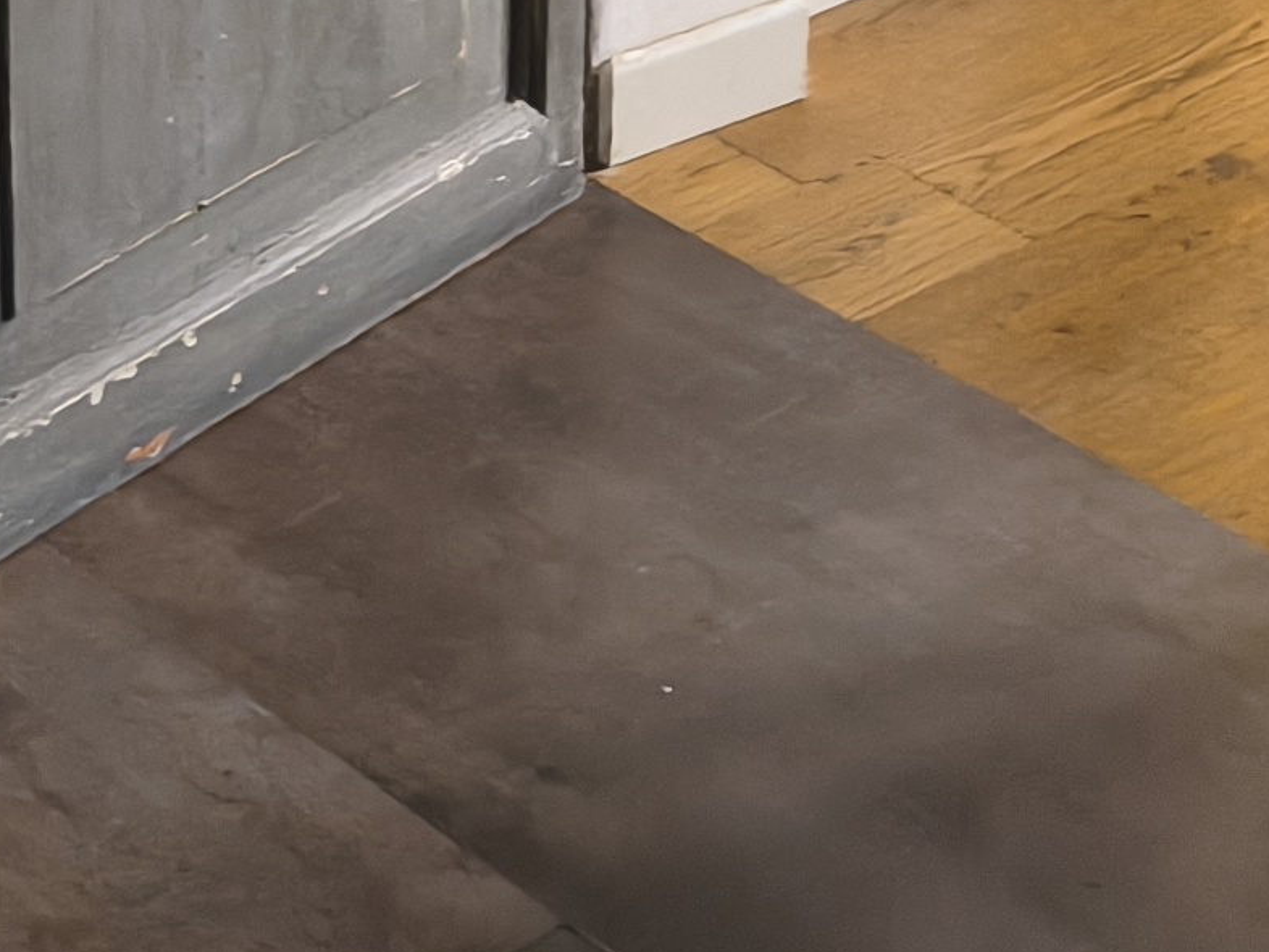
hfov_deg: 14.5
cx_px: -715
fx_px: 4584
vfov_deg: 10.7
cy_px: -1065
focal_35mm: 125
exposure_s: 1/25
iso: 3251
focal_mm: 5.56
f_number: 1.8
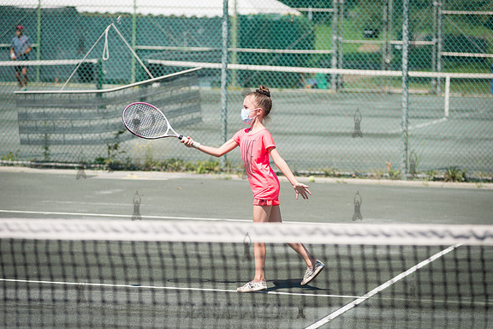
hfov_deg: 14.1
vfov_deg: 9.4
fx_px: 1999
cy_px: 164
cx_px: 246
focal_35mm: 146
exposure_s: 1/1000
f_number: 5
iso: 125
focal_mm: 145
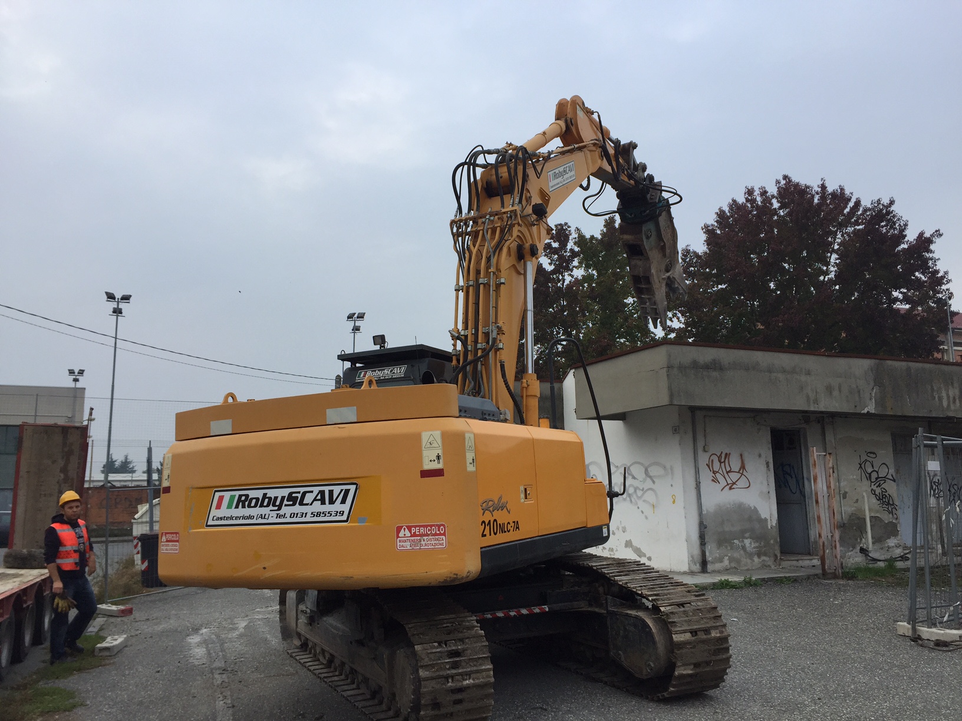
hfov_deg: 61.7
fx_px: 806
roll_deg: -0.1
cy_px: 360
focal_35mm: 29
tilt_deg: +8.7
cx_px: 481
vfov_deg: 48.2
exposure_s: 1/377
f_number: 2.2
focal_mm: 4.15
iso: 32
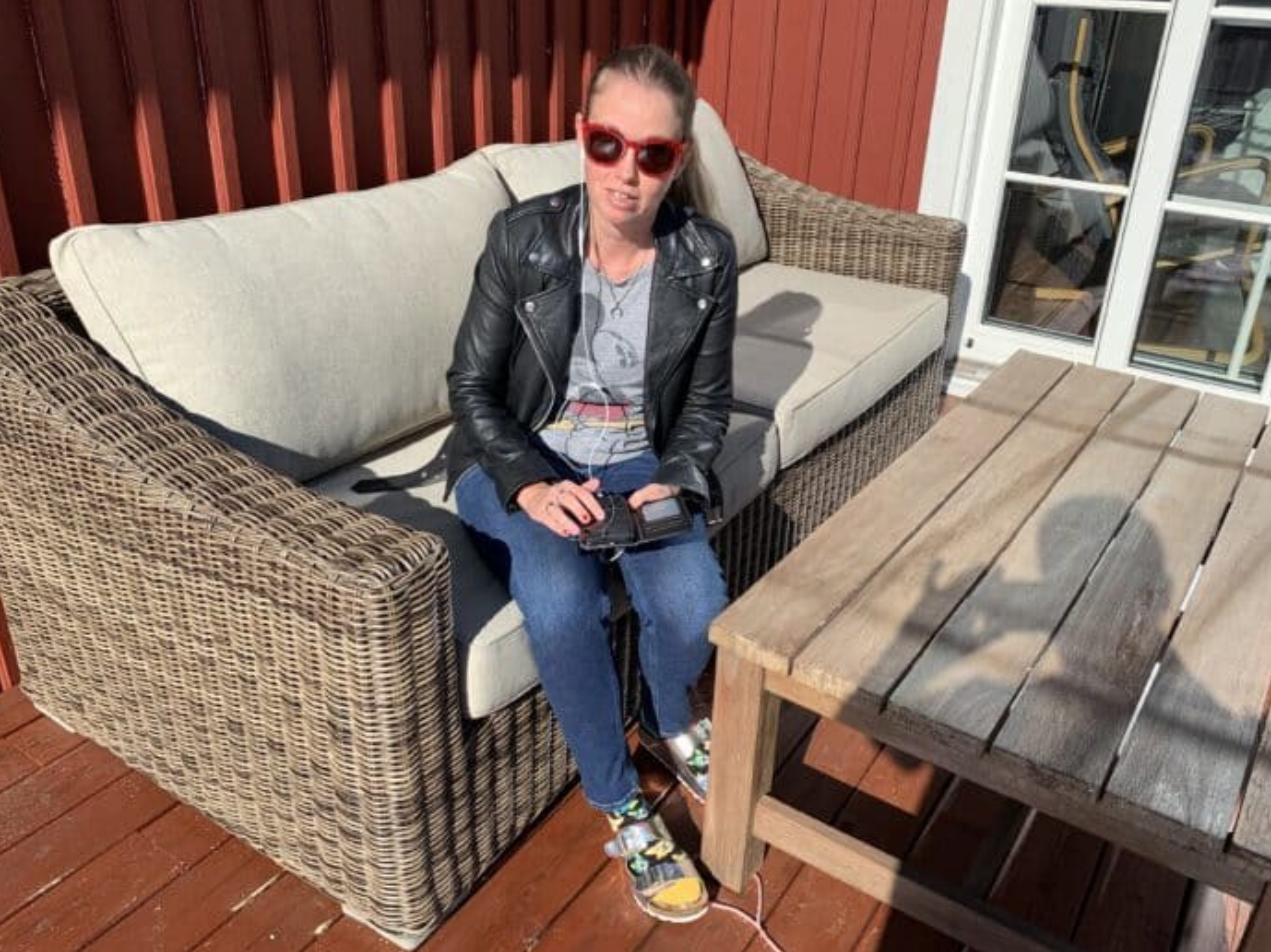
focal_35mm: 29
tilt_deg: -26.8
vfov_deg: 48.2
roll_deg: -1.8
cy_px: 454
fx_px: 1064
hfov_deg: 61.7
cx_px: 624
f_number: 1.8
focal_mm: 4.25
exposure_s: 1/2075
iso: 25
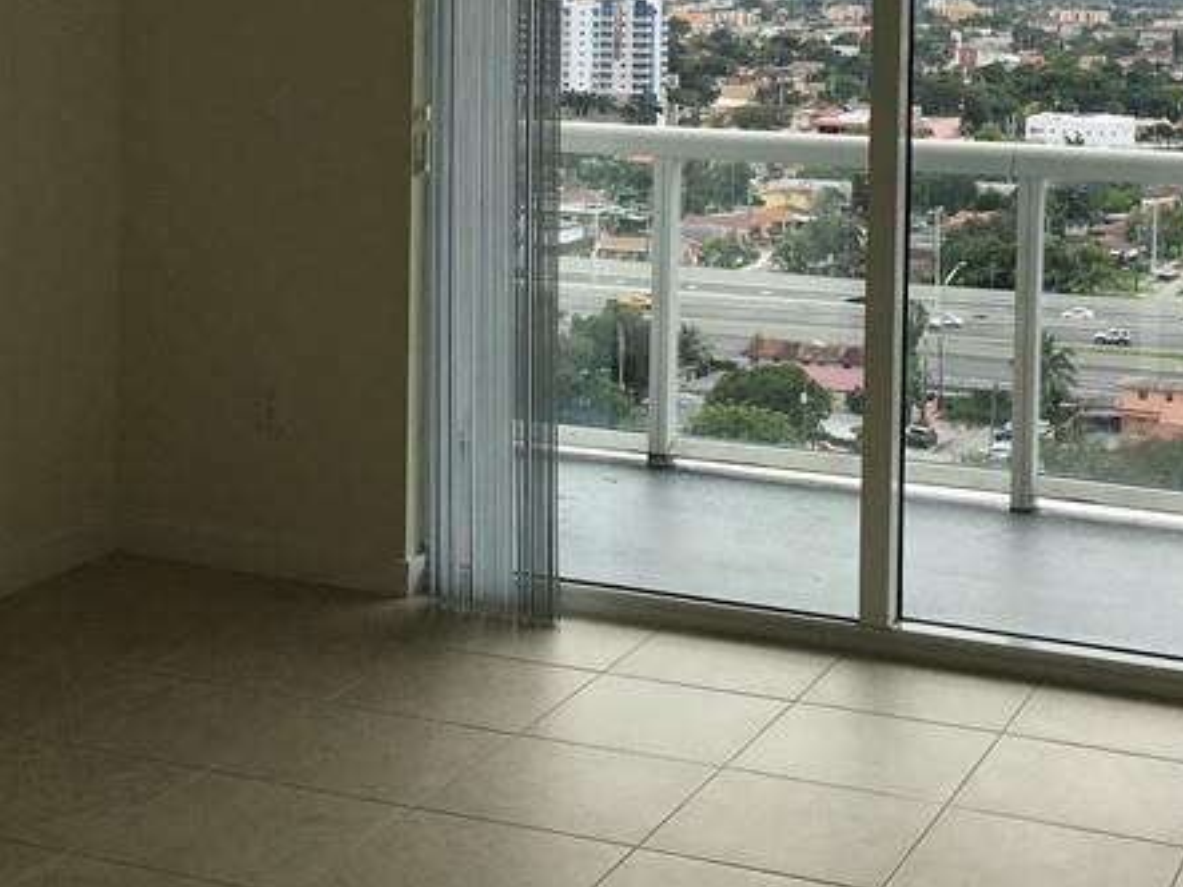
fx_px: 2289
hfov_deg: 29.0
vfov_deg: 21.5
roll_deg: -1.9
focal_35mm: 67
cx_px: 617
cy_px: 99
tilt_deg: -2.4
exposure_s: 1/615
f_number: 2.2
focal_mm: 4.15
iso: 25
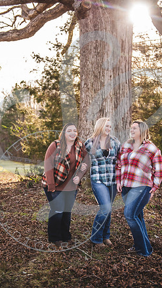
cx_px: 81
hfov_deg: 26.5
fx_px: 344
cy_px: 141
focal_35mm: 45
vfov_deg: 45.5
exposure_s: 1/320
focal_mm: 42
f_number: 2.8
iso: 100
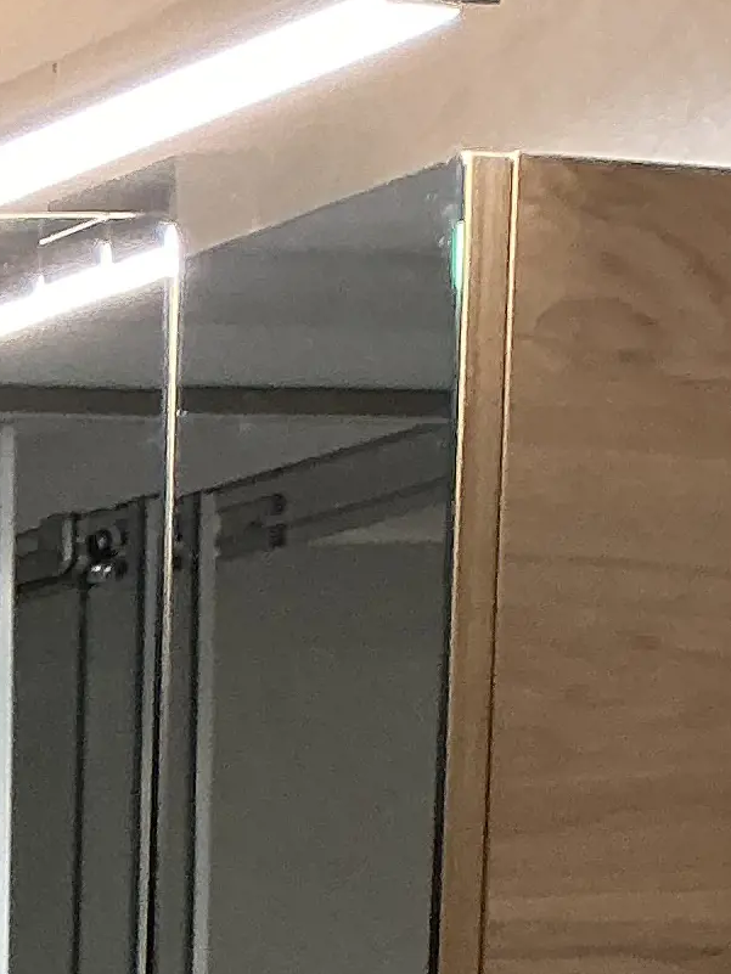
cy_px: 2223
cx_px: -1052
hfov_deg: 9.3
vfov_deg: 11.8
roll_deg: +1.3
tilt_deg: -12.7
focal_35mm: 141
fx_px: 3969
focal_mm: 3
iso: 80
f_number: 1.8
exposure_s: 1/50
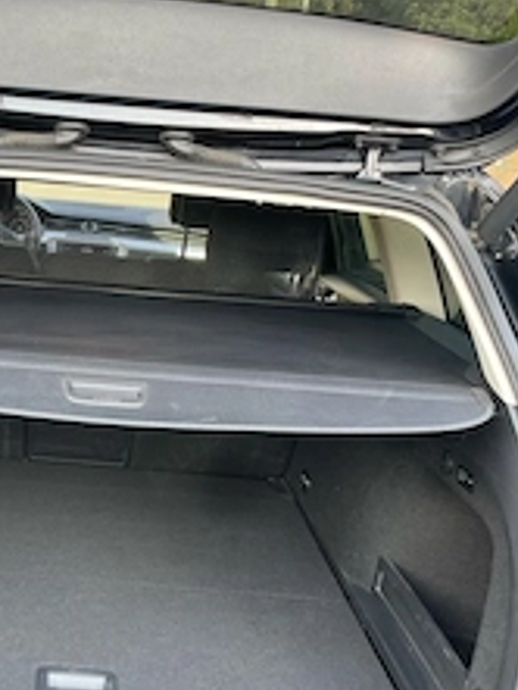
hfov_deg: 29.7
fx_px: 937
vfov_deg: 40.0
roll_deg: -3.7
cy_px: 450
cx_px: 62
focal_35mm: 47
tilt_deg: -21.4
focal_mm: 4.2
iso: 64
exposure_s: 1/121
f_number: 1.6
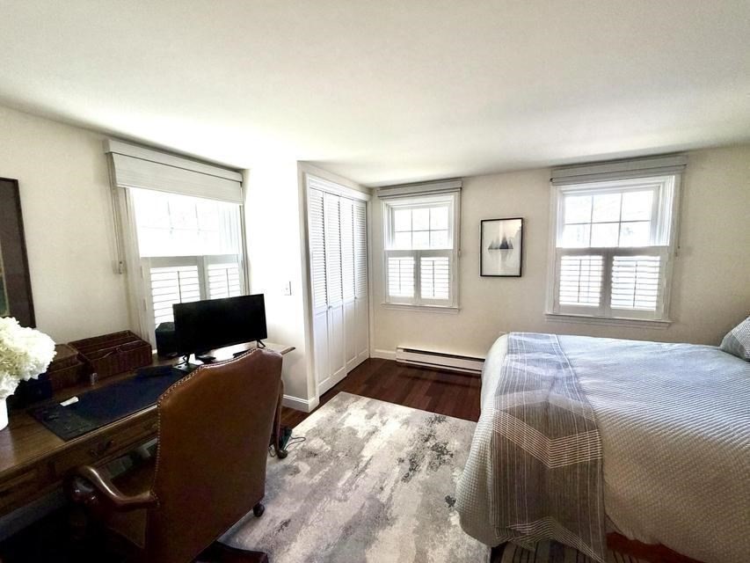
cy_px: 282
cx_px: 375
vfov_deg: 85.7
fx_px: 303
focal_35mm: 14
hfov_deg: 102.1
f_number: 2.2
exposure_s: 1/60
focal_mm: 2.22
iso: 200
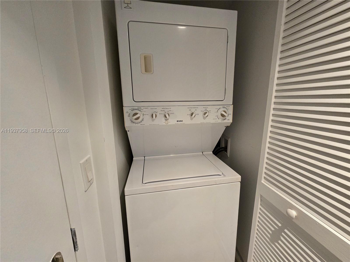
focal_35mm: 13
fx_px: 131
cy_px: 131
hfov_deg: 106.2
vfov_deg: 89.9
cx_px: 175
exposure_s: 1/60
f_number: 2.2
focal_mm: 2.2
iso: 640
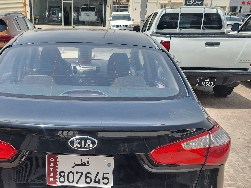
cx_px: 82
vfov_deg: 35.6
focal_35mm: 39
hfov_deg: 47.0
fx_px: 283
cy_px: 150
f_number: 1.8
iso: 12
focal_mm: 6.4
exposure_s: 1/670
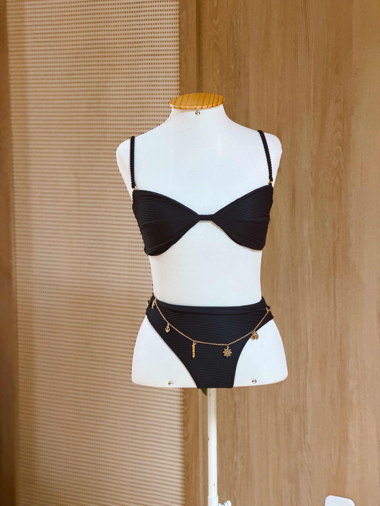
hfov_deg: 14.8
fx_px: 1464
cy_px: 253
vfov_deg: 19.6
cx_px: 190
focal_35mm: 100
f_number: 2.8
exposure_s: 1/60
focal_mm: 16.89
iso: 640
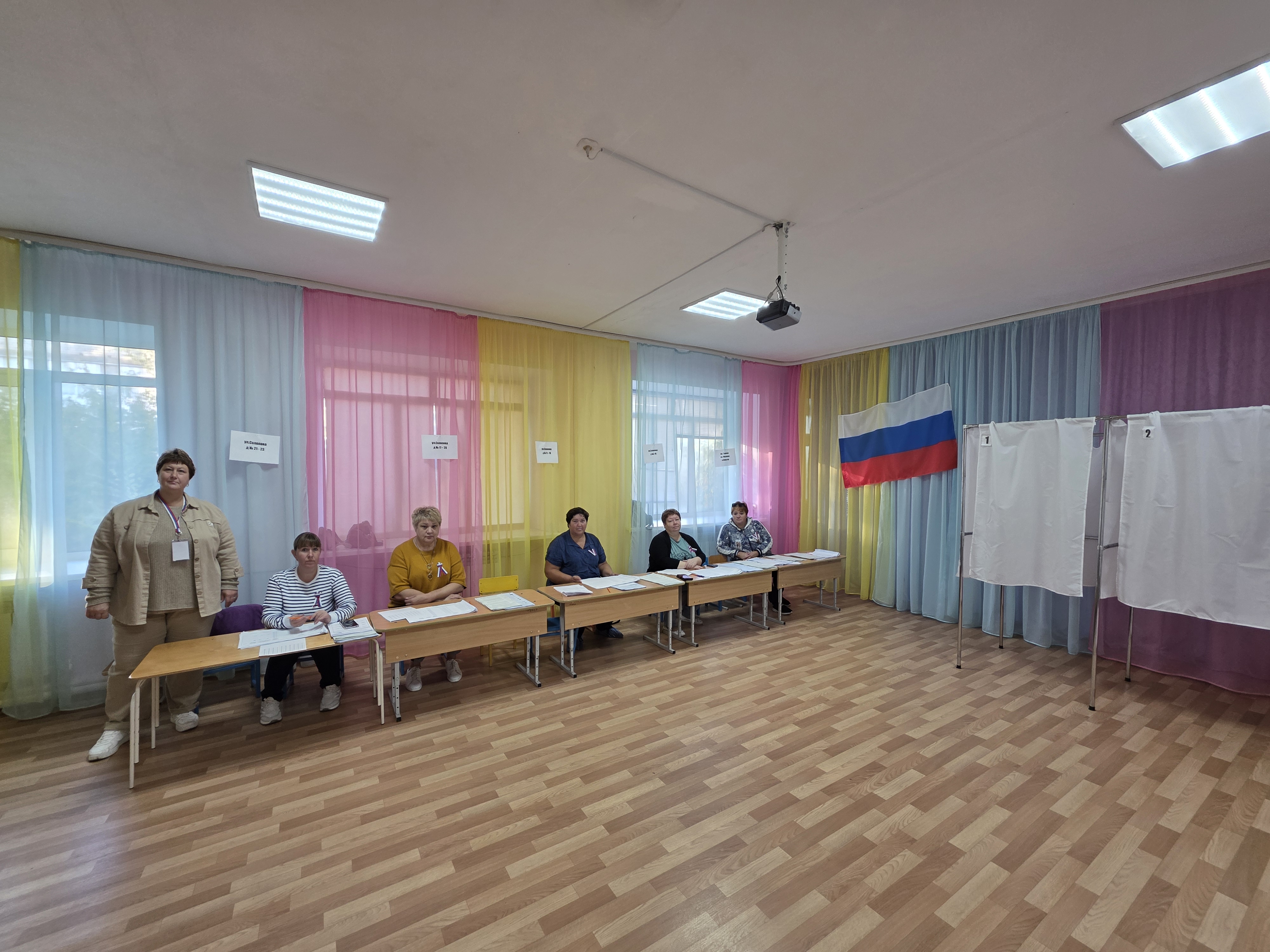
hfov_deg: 106.2
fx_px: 477
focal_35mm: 13
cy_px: 476
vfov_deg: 89.9
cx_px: 635
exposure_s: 1/100
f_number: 1.9
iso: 125
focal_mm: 2.2
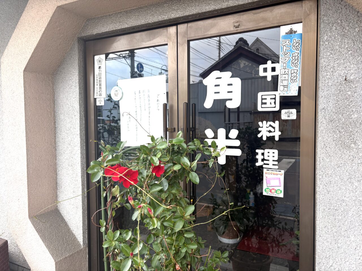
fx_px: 272
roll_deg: -1.7
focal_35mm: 26
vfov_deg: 53.1
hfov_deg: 67.3
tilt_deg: -2.1
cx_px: 181
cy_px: 136
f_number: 1.6
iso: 50
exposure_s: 1/543
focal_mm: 5.96
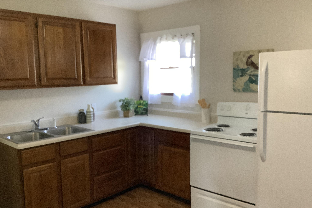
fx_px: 286
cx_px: 158
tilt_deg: -9.3
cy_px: 109
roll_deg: +1.2
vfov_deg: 40.0
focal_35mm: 33
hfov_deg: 57.2
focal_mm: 3.3
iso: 320
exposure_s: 1/60
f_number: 2.4
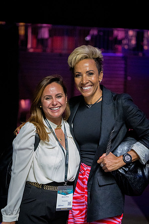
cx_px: 74
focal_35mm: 70
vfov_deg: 28.9
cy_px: 112
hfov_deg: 19.4
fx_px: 436
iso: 36000
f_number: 2.8
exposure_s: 1/250
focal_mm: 70
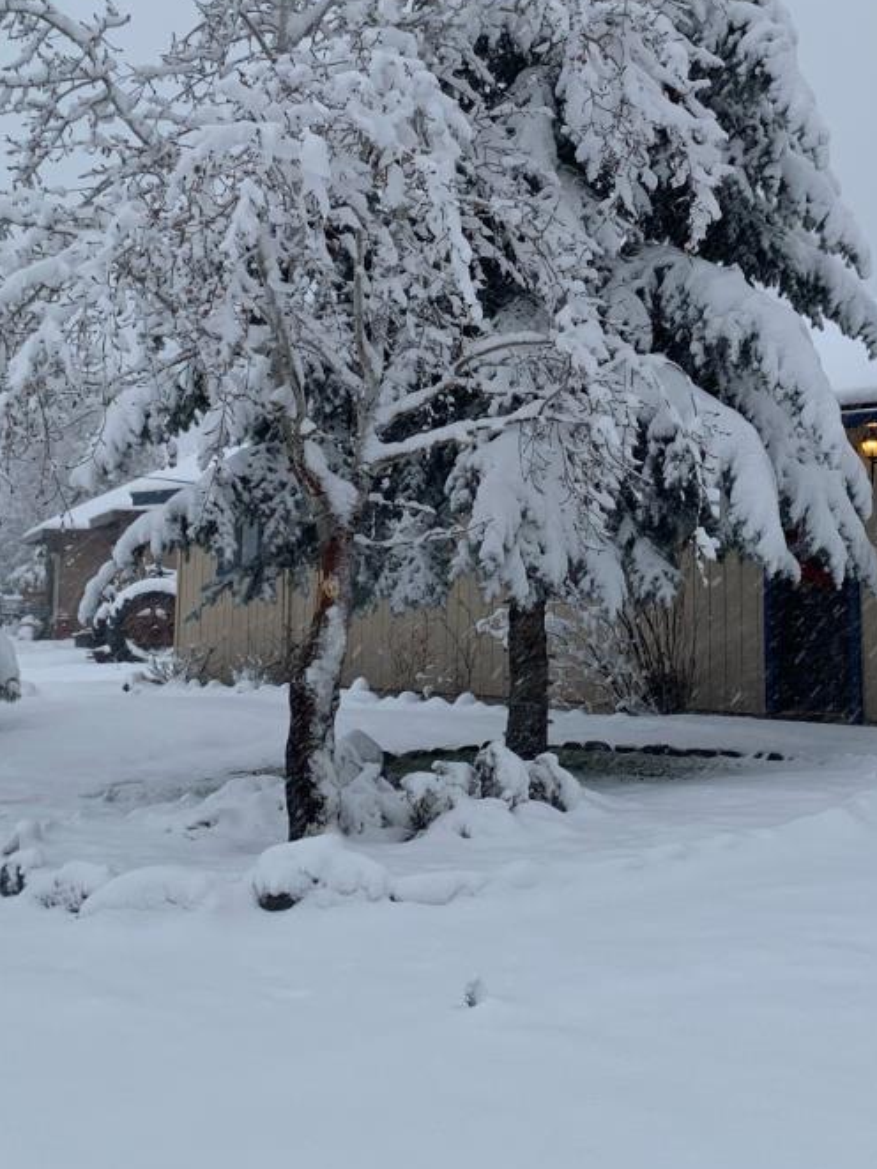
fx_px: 1992
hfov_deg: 24.5
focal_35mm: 59
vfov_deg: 32.2
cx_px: 668
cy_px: 319
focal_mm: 4.25
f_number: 1.8
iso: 32
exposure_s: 1/122
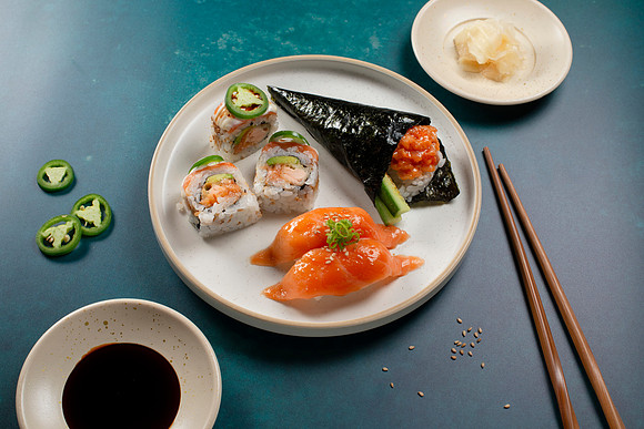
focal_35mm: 50
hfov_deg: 39.6
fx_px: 895
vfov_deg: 27.0
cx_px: 322
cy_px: 214
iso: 250
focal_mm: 50
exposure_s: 1/200
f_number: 9
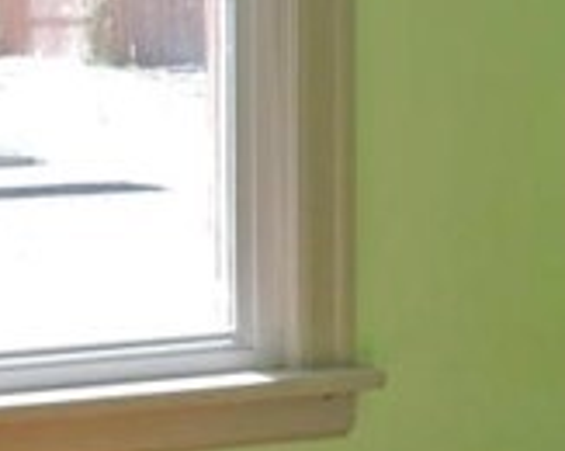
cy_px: 571
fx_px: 3073
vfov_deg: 8.3
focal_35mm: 184
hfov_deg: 10.5
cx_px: 345
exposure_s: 1/100
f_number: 3.1
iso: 100
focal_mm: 5.4
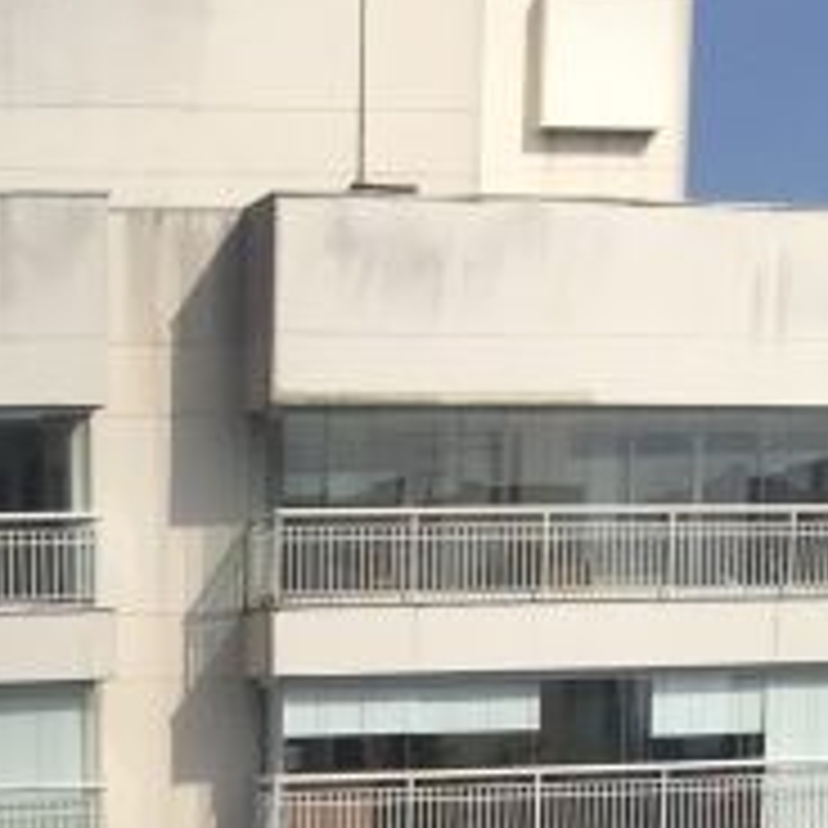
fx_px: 2896
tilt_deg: -14.8
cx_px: 0
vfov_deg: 13.9
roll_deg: +1.6
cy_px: 1629
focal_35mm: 107
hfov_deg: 16.0
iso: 32
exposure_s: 1/3300
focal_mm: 4.15
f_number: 2.2
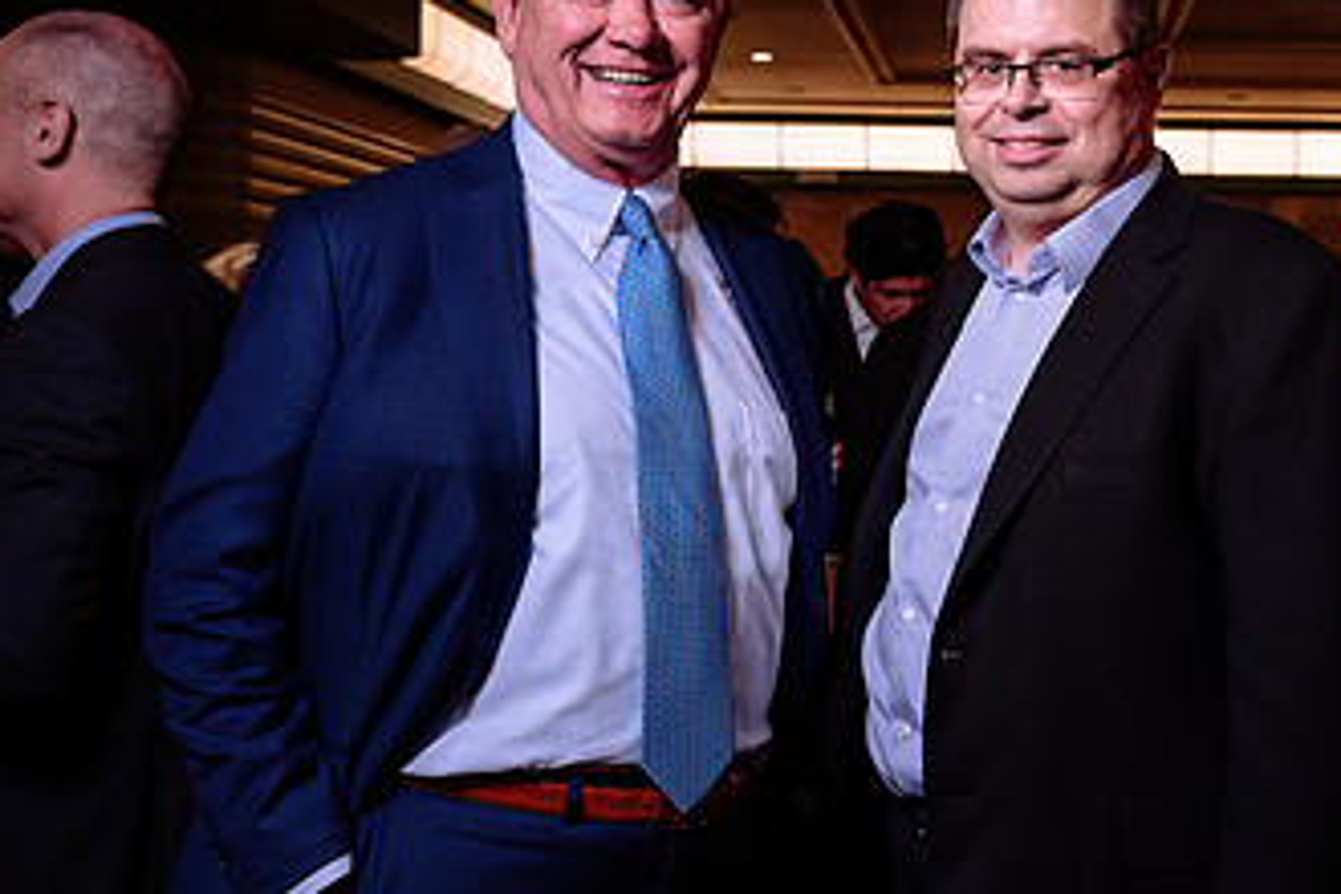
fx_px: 2235
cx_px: 1113
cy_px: 420
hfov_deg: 32.3
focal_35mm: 60
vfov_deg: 22.6
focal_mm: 28.5
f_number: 4
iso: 800
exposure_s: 1/100
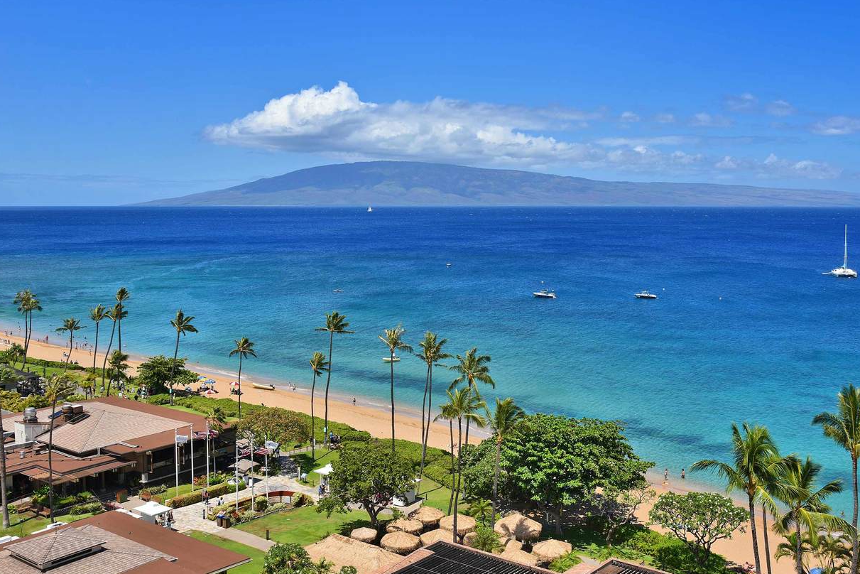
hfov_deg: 51.9
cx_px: 446
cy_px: 300
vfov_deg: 36.0
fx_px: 884
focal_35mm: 37
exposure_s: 1/200
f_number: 11
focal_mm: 35
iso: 100
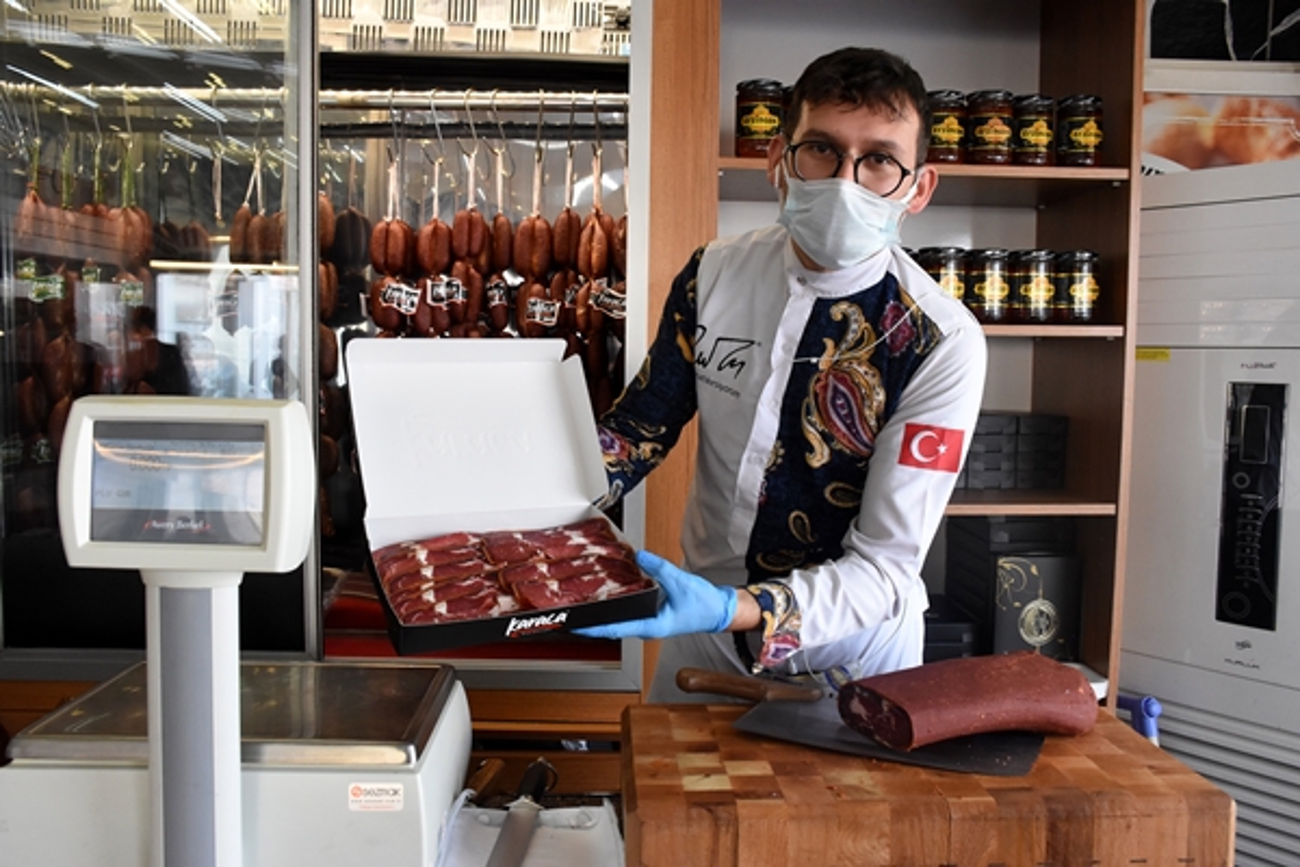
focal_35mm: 30
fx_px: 1083
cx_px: 650
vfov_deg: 43.6
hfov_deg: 61.9
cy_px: 434
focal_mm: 20
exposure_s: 1/200
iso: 2000
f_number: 7.1
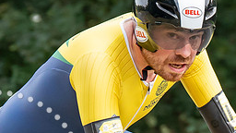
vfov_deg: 2.0
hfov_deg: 3.6
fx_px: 3805
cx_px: 199
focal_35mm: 608
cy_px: 134
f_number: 4
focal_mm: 99
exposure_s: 1/1000
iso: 800
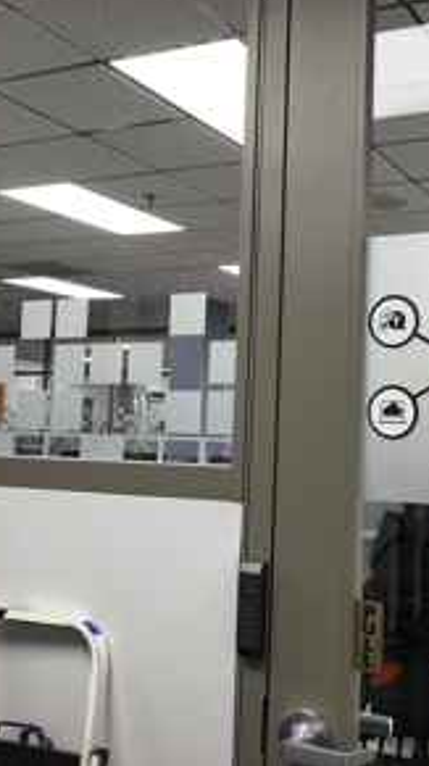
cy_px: 374
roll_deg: -2.0
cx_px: 324
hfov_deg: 27.8
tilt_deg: +4.7
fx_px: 852
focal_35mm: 42
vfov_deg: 48.4
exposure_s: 1/30
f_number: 1.8
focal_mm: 4
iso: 25
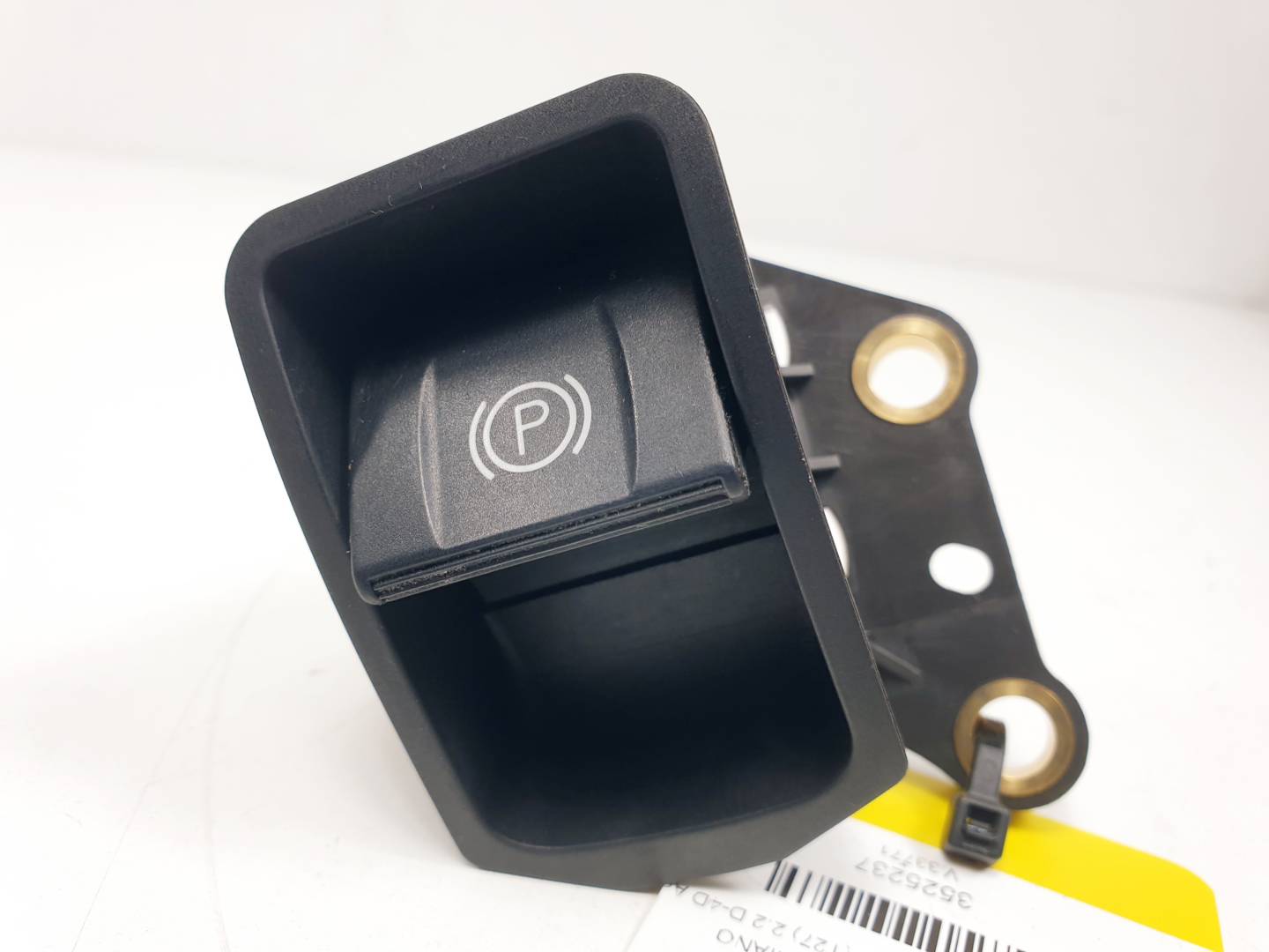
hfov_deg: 67.3
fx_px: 953
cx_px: 634
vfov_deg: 53.1
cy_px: 476
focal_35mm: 26
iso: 50
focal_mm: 4.3
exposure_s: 1/160
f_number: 2.4
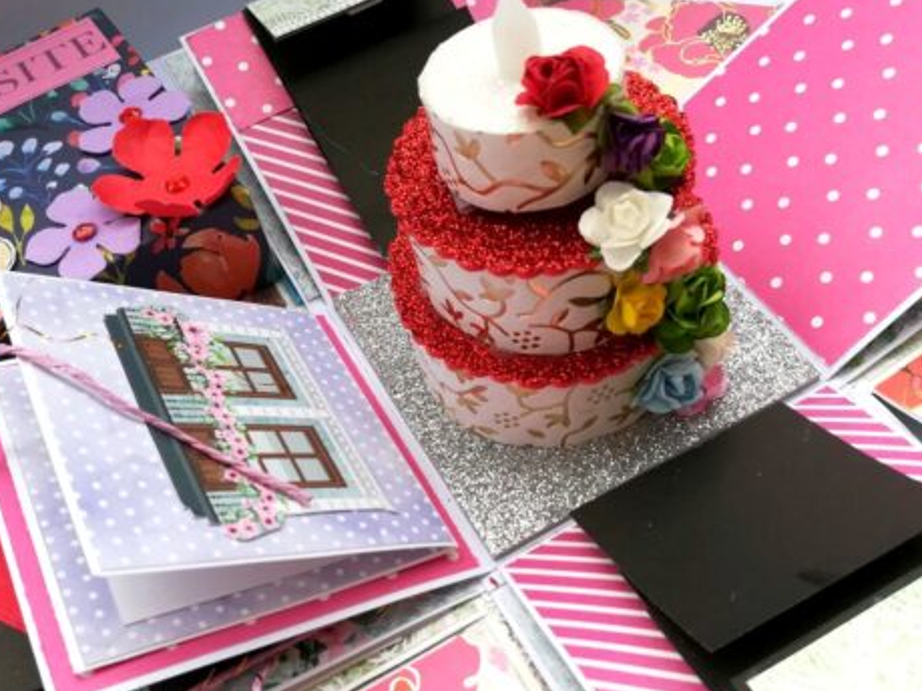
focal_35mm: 34
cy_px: 430
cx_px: 480
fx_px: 905
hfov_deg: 54.0
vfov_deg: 41.5
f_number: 2.2
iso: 50
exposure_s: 1/381
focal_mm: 3.83
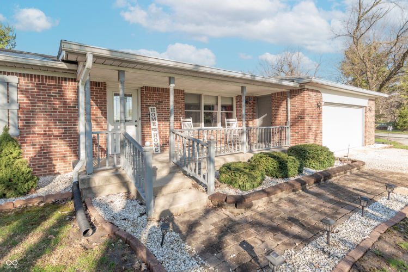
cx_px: 204
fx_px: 204
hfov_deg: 90.0
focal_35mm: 18
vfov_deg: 67.4
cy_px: 136
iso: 50
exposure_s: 1/50
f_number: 8
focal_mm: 18
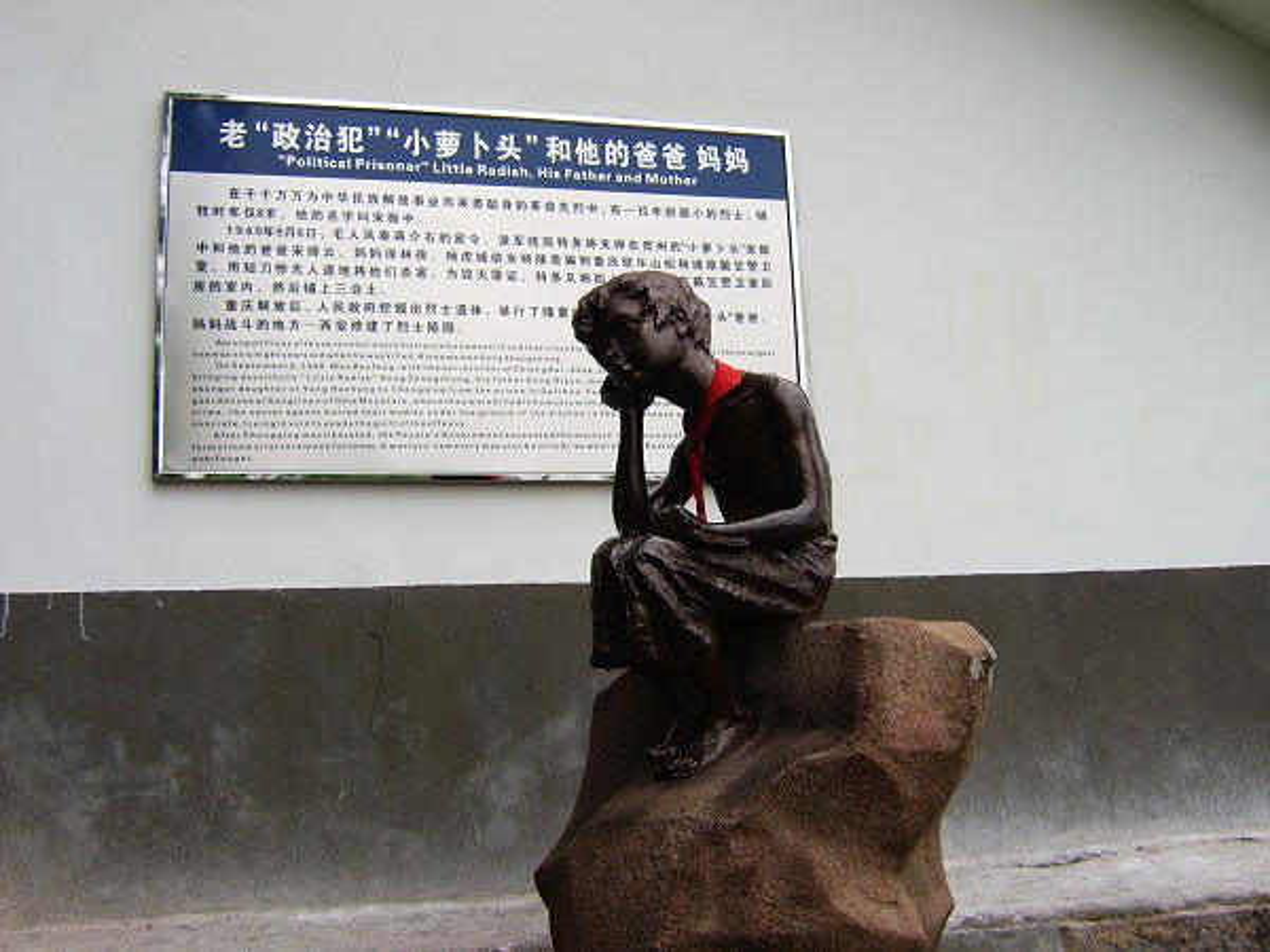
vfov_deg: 45.4
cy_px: 476
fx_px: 1137
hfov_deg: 58.4
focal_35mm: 31
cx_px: 635
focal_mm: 8.13
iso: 50
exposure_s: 1/210
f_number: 4
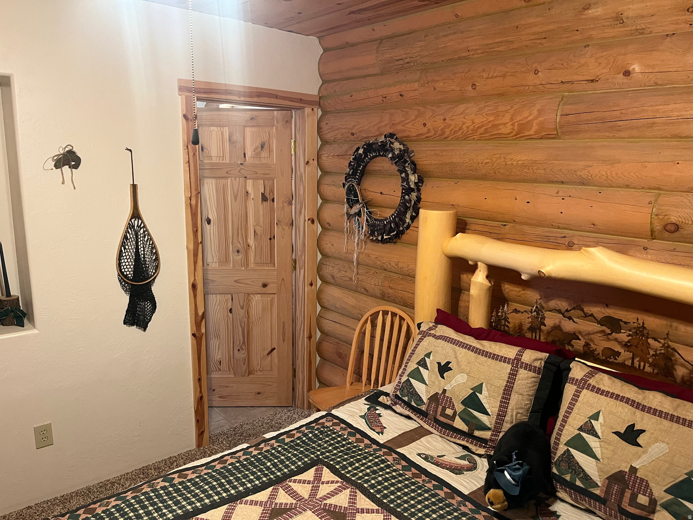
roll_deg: +1.2
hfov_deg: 67.3
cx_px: 346
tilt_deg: -12.5
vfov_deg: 53.1
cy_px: 260
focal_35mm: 26
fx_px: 521
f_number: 1.6
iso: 320
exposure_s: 1/60
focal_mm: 5.1
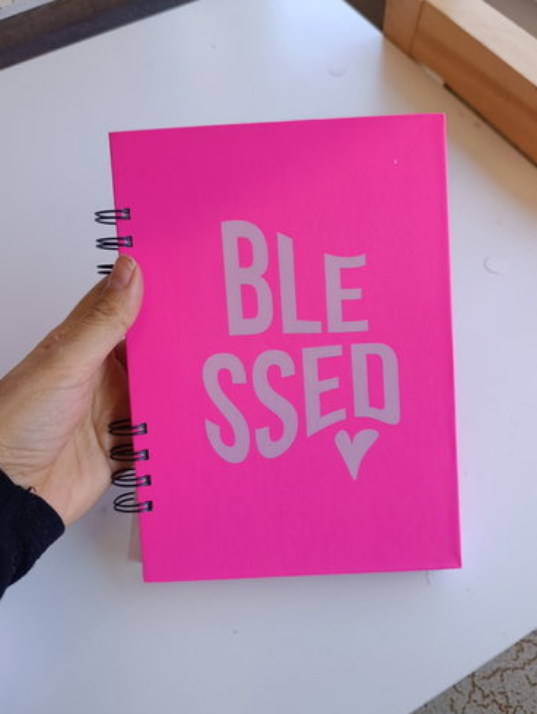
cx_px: 287
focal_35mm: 25
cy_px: 345
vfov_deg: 69.3
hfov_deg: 54.9
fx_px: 516
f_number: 1.65
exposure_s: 1/100
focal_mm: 6.11
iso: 136
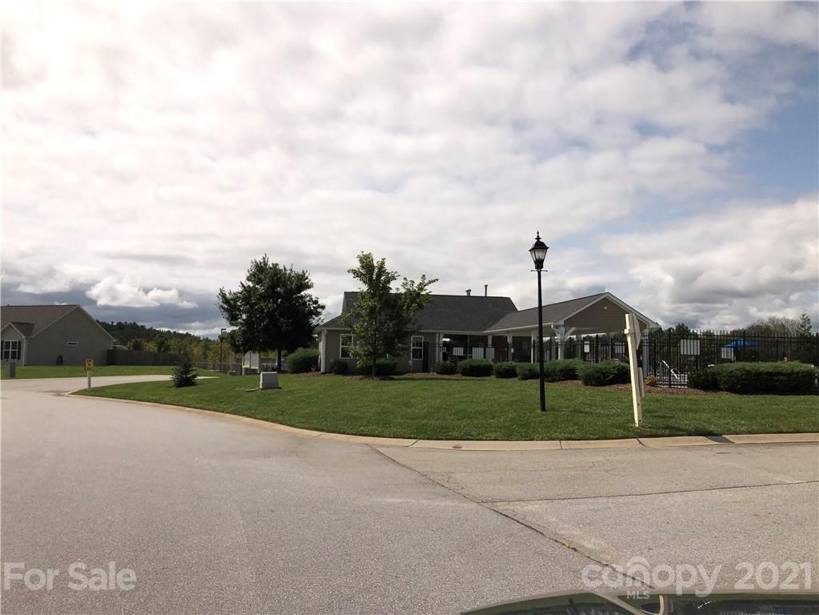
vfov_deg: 49.7
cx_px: 410
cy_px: 308
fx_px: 662
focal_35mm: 28
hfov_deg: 63.4
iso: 25
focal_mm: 4
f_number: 1.8
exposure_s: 1/12195
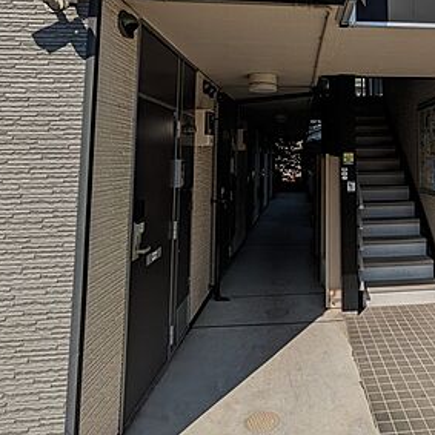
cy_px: 117
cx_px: 345
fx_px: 398
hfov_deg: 53.6
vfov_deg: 55.0
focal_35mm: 28
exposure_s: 1/3205
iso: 41
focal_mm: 1.83
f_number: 2.2
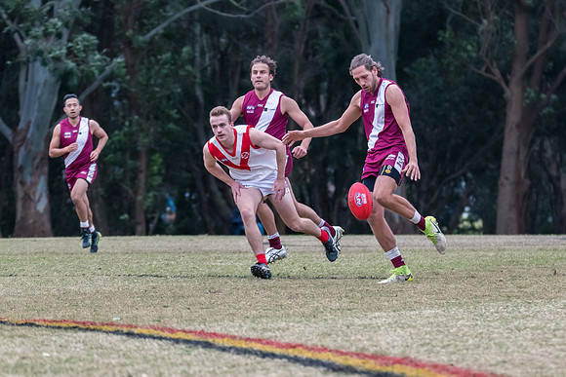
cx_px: 341
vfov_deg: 3.4
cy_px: 184
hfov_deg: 5.1
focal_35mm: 406
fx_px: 6382
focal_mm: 220
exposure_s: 1/1250
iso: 1400
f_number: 5.3
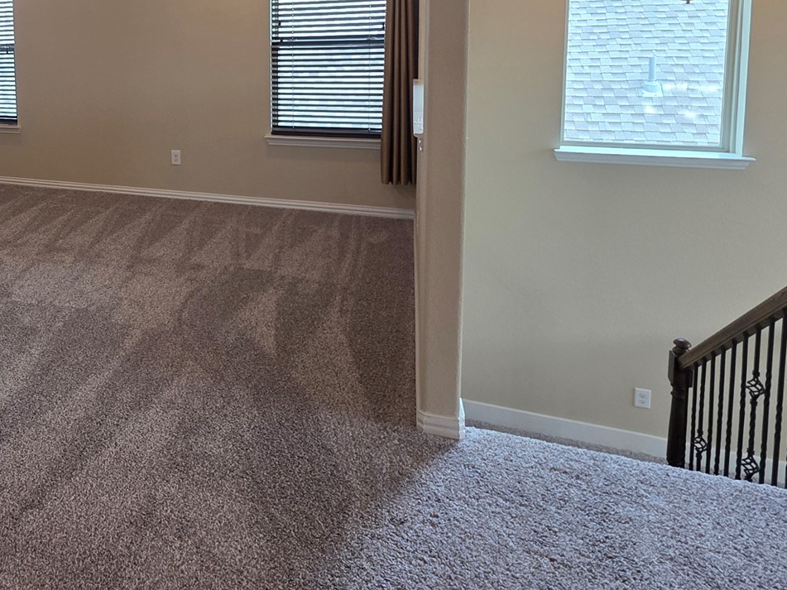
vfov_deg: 46.3
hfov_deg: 54.2
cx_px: 60
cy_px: 93
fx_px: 637
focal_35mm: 28
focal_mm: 2.2
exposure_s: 1/120
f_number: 1.9
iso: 125
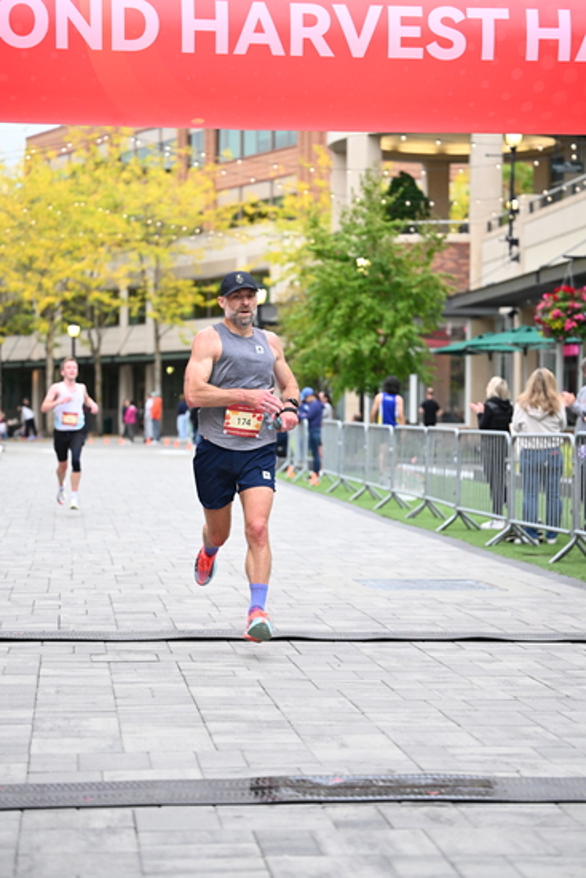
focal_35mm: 79
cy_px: 439
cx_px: 293
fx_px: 1928
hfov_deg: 17.3
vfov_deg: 25.7
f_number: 2.8
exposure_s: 1/1250
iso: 1600
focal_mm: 79
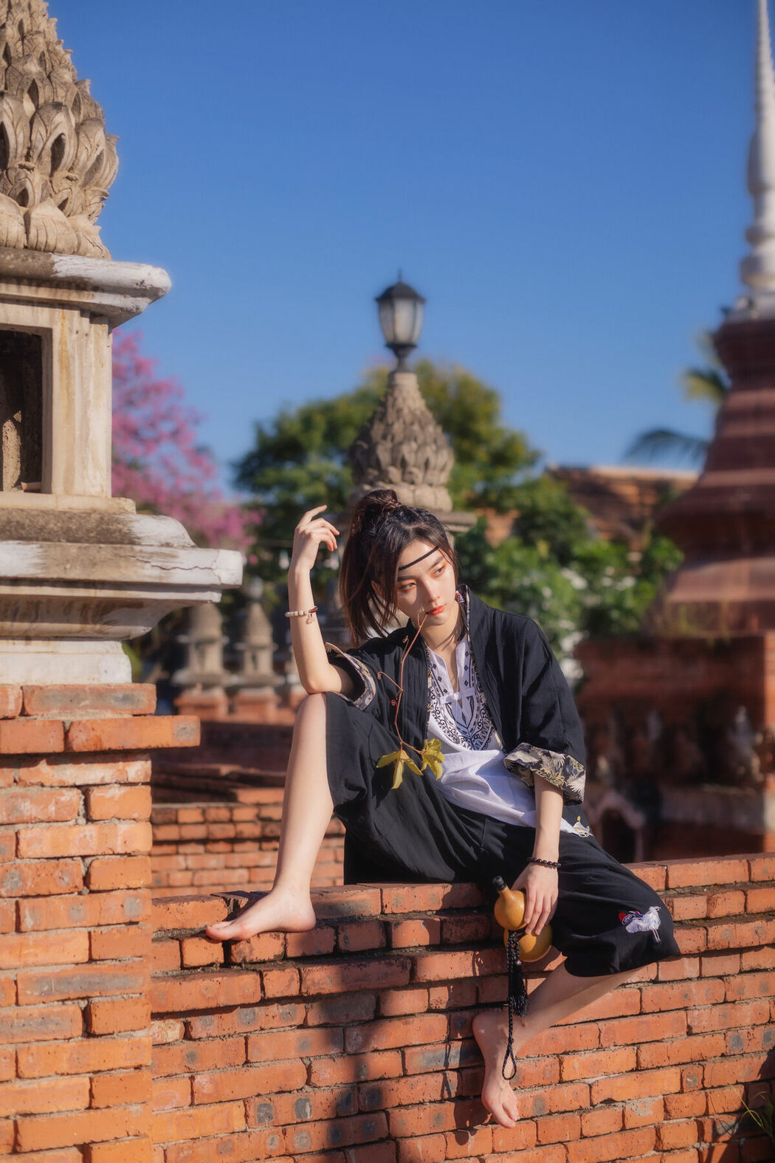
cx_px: 388
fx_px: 1582
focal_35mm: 49
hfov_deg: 27.5
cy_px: 582
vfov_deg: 40.3
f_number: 2.8
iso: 100
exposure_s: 1/2500
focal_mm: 50
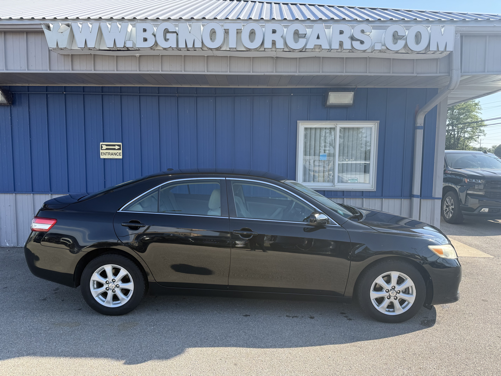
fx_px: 347
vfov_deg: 56.8
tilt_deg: -5.1
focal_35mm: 24
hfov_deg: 71.6
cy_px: 188
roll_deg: -0.7
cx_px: 250
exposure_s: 1/1122
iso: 80
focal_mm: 6.76
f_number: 1.78
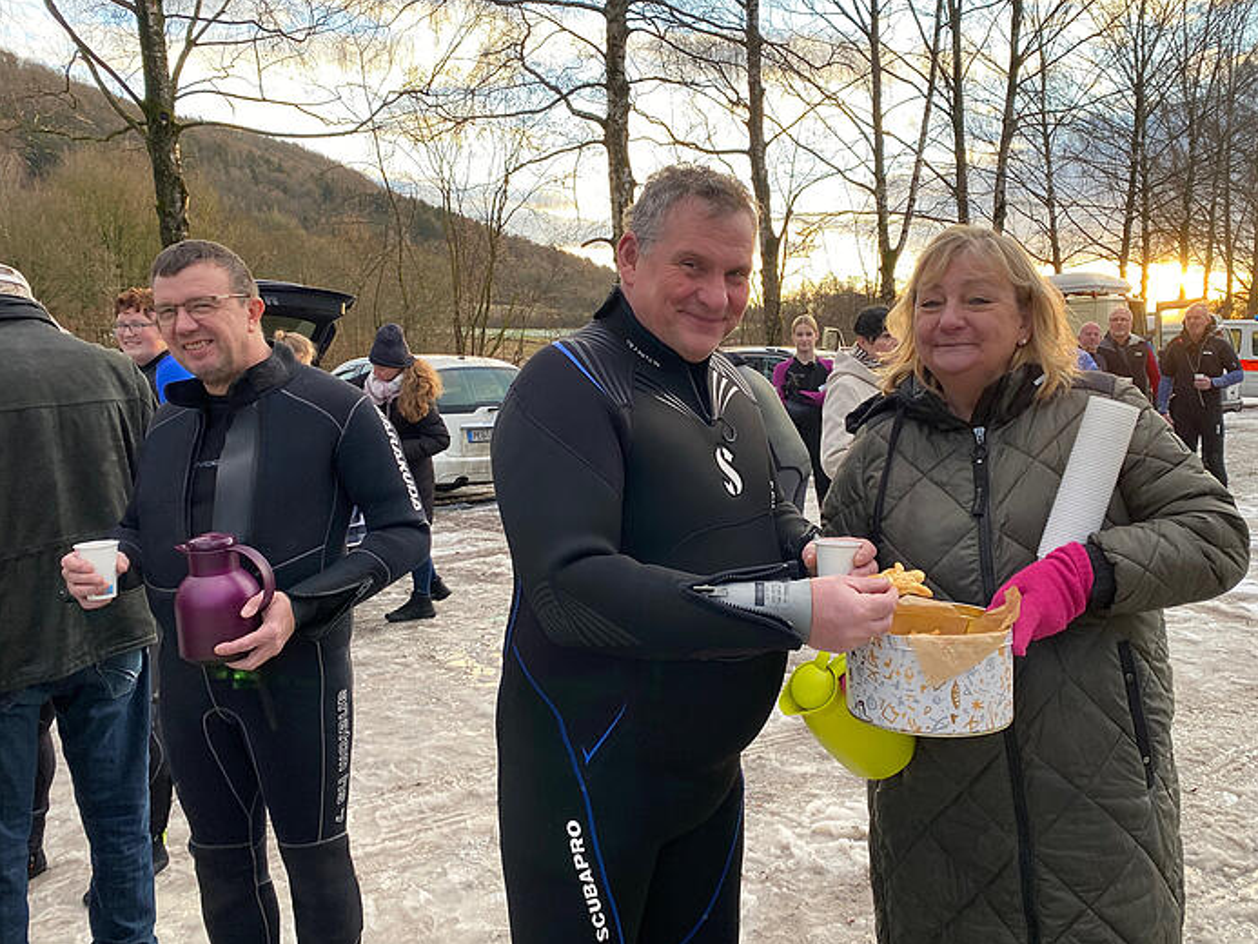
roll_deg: +1.4
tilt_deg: -5.4
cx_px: 722
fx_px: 1090
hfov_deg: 59.7
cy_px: 479
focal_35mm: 30
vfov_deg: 46.8
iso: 50
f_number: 1.8
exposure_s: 1/122
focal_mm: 4.25
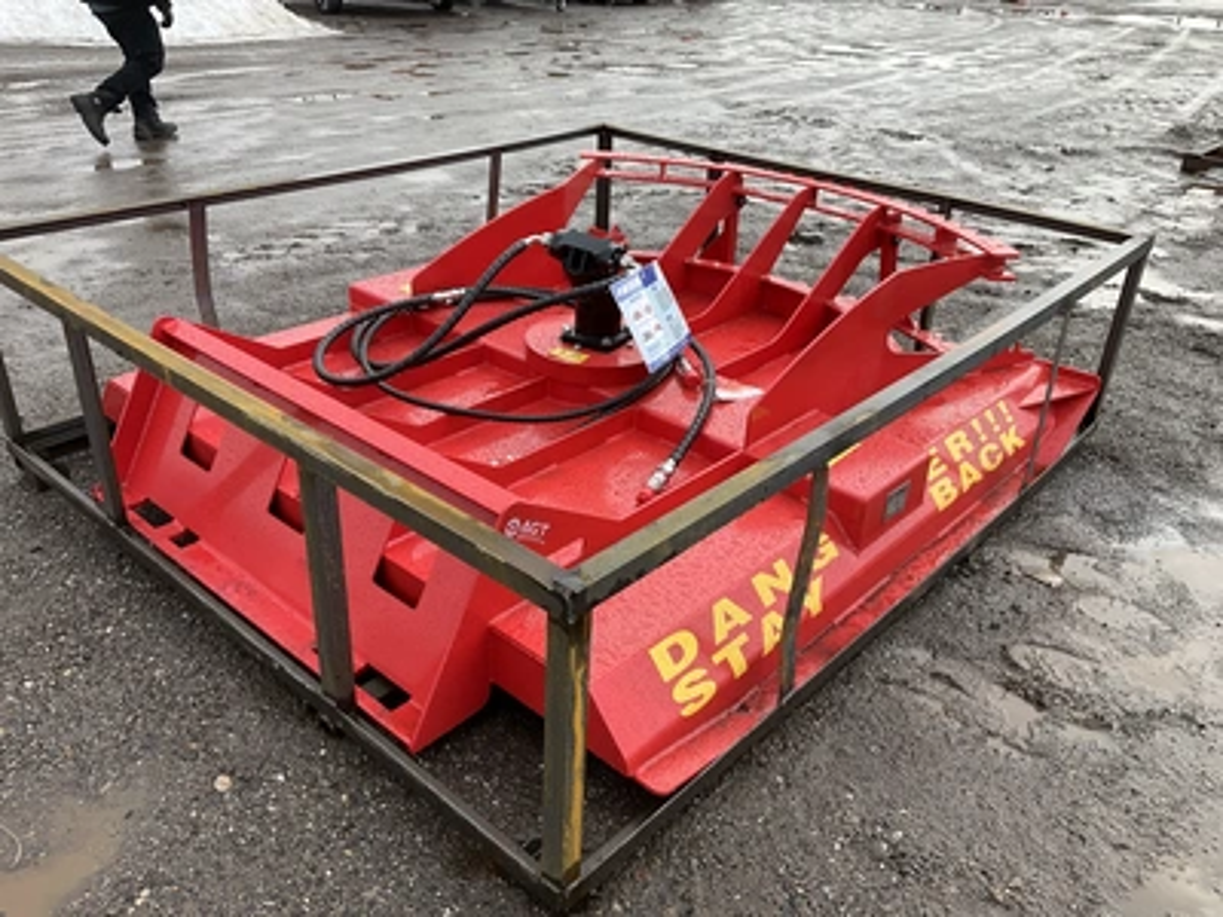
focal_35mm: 29
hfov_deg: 61.7
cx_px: 612
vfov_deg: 48.2
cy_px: 458
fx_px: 1025
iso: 25
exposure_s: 1/287
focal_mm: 3
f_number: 1.8
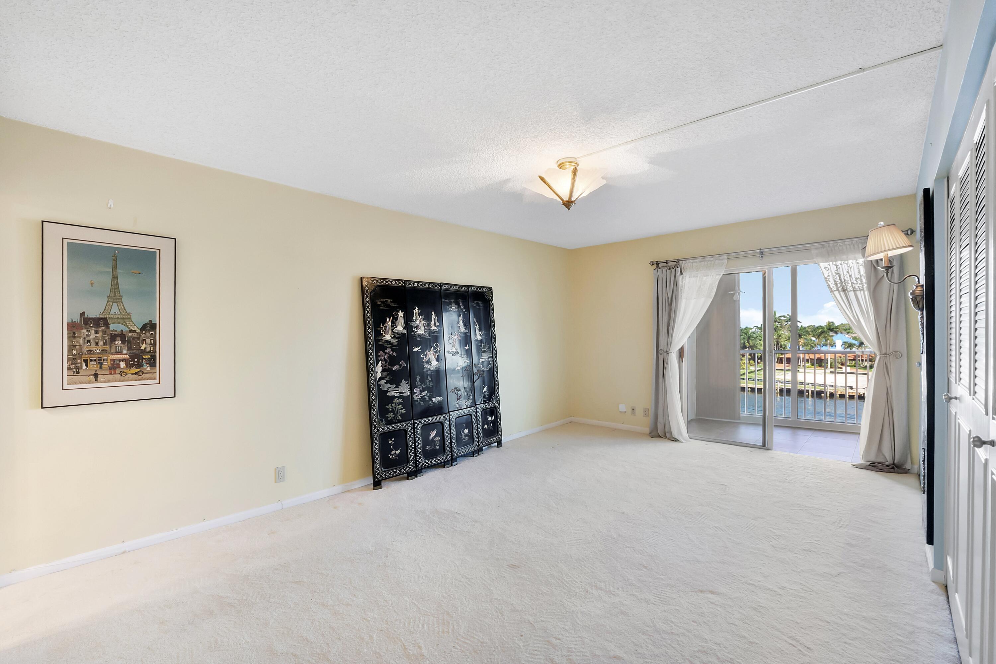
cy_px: 332
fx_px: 415
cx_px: 498
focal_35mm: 15
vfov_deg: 77.4
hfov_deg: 100.4
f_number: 8
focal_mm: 10
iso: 800
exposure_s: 1/40
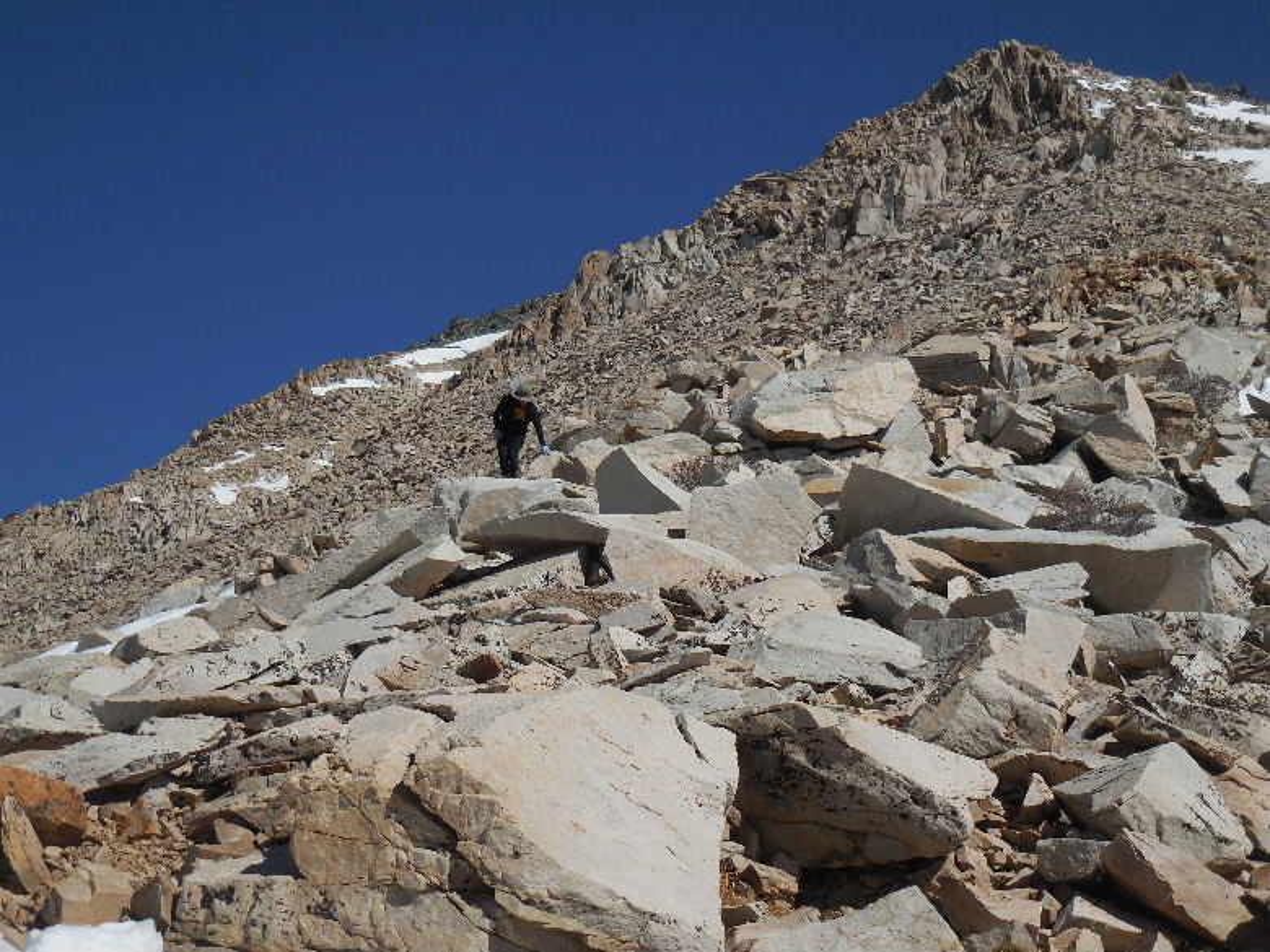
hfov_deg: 31.7
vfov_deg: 24.0
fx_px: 2238
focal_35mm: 61
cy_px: 476
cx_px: 635
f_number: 9
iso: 125
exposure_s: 1/500
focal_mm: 11
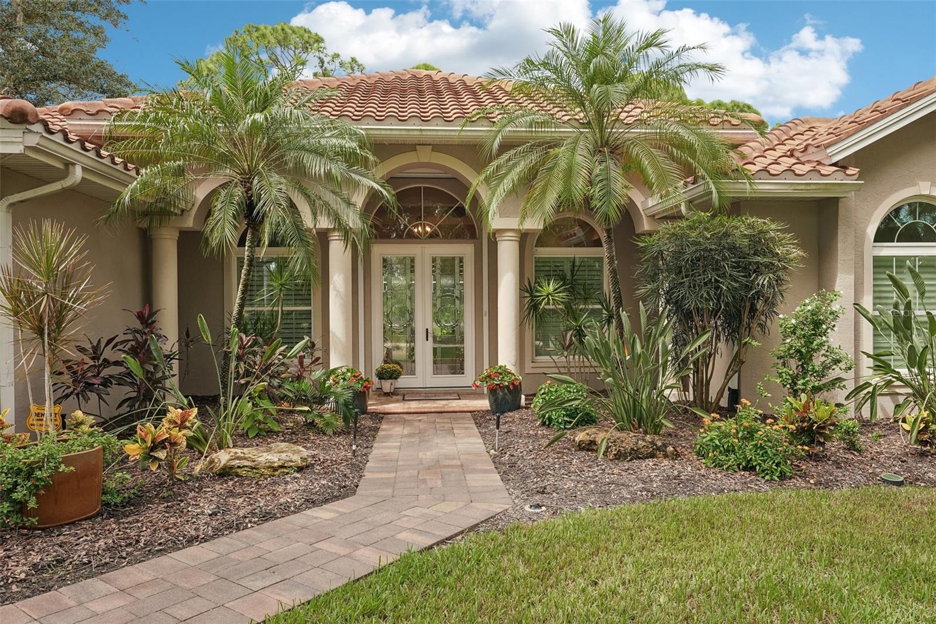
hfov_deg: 71.5
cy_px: 312
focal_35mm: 25
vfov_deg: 51.3
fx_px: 650
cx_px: 468
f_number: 8
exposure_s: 1/160
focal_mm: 25
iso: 400
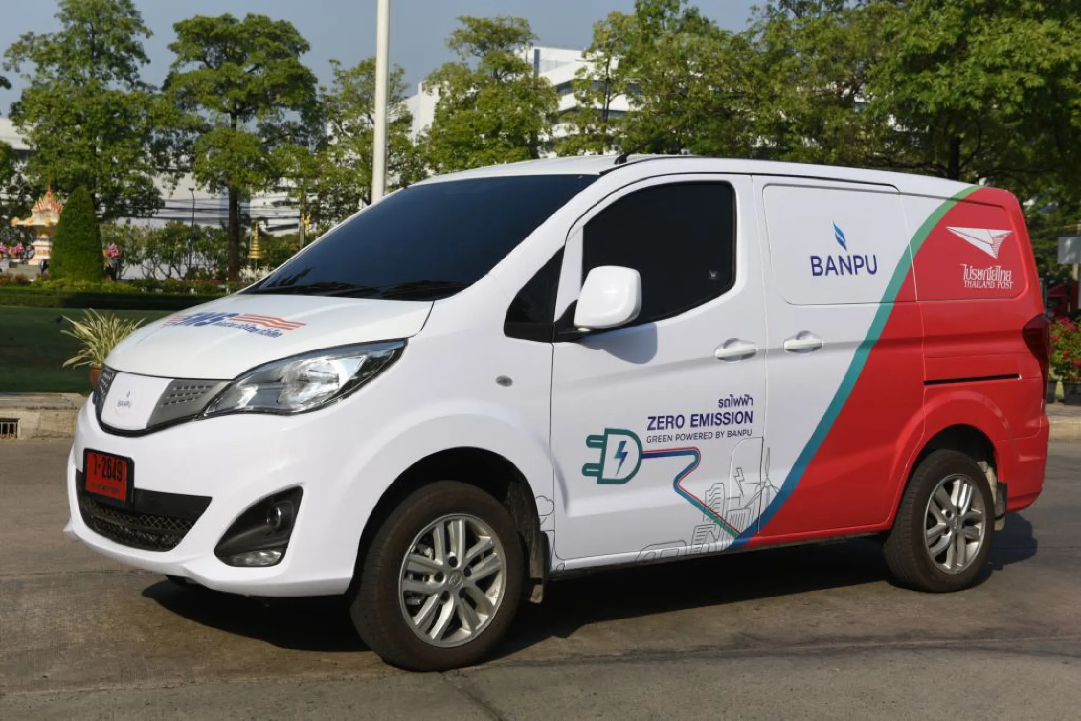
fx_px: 1502
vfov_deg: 27.0
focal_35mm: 50
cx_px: 540
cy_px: 360
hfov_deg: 39.6
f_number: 5.6
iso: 200
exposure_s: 1/1000
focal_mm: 50
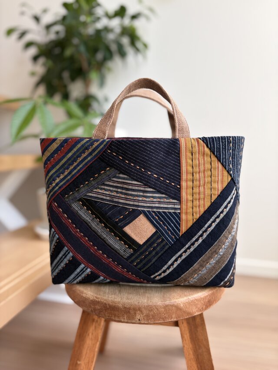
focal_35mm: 26
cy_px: 185
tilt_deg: -6.5
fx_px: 278
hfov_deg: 53.1
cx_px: 139
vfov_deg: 67.3
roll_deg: -0.1
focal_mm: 5.96
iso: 80
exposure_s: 1/122
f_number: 1.6
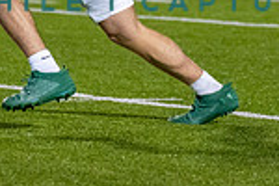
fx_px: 5851
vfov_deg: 1.8
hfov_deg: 2.7
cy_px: -60
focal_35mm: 755
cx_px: -49
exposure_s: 1/1000
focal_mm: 134
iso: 3200
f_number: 2.8
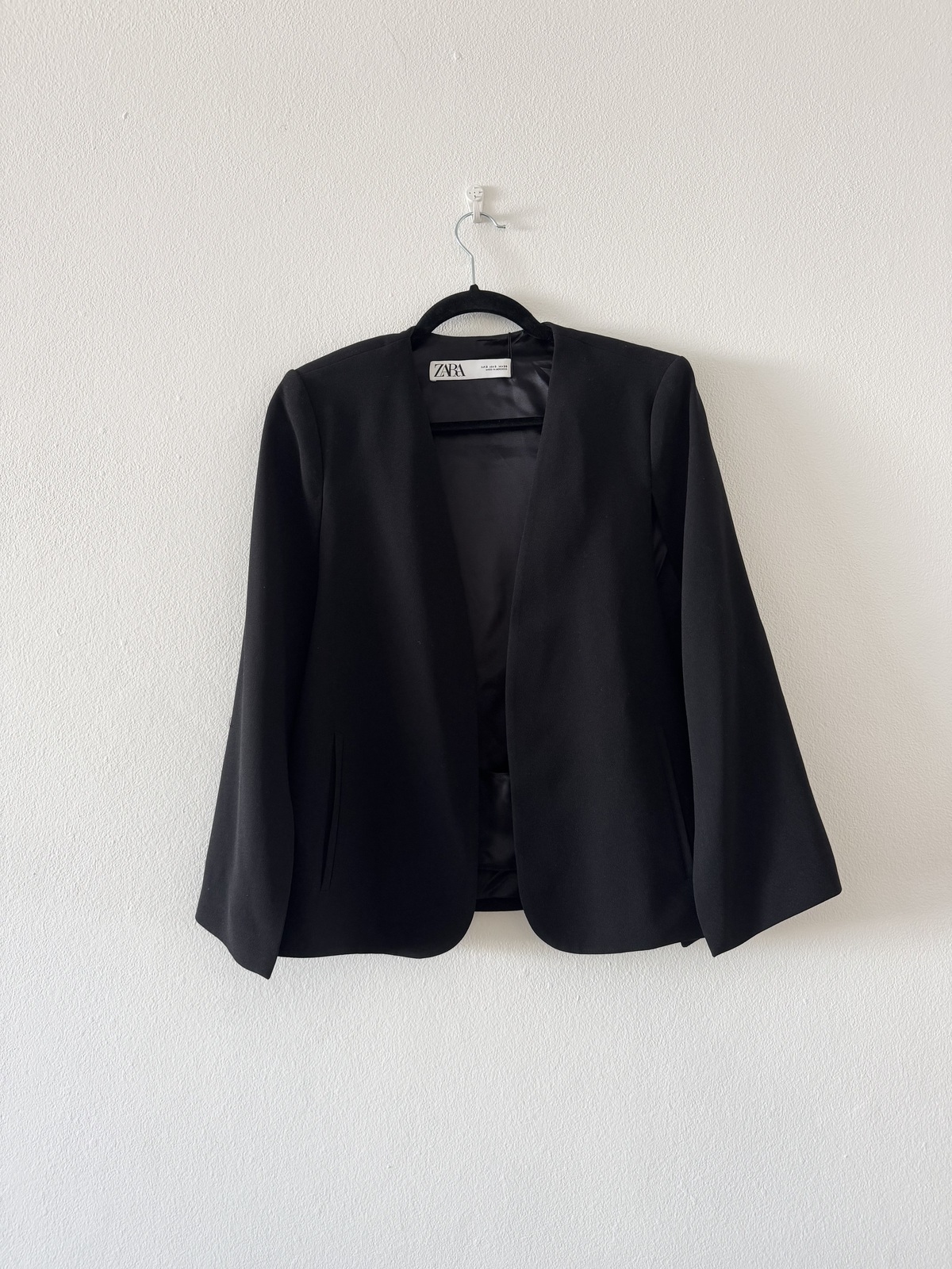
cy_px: 634
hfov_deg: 56.8
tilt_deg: +3.1
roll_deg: +1.1
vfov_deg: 71.6
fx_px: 880
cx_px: 476
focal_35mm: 24
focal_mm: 6.76
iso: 160
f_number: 1.78
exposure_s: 1/50
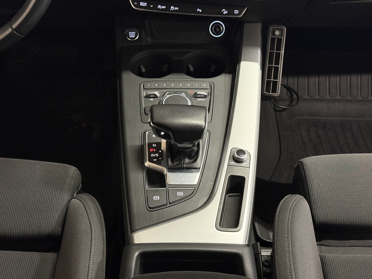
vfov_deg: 30.3
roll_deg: -0.4
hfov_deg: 39.7
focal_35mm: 48
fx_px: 516
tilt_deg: -37.3
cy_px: 140
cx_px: 186
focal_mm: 6.76
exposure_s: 1/38
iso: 250
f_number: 1.78
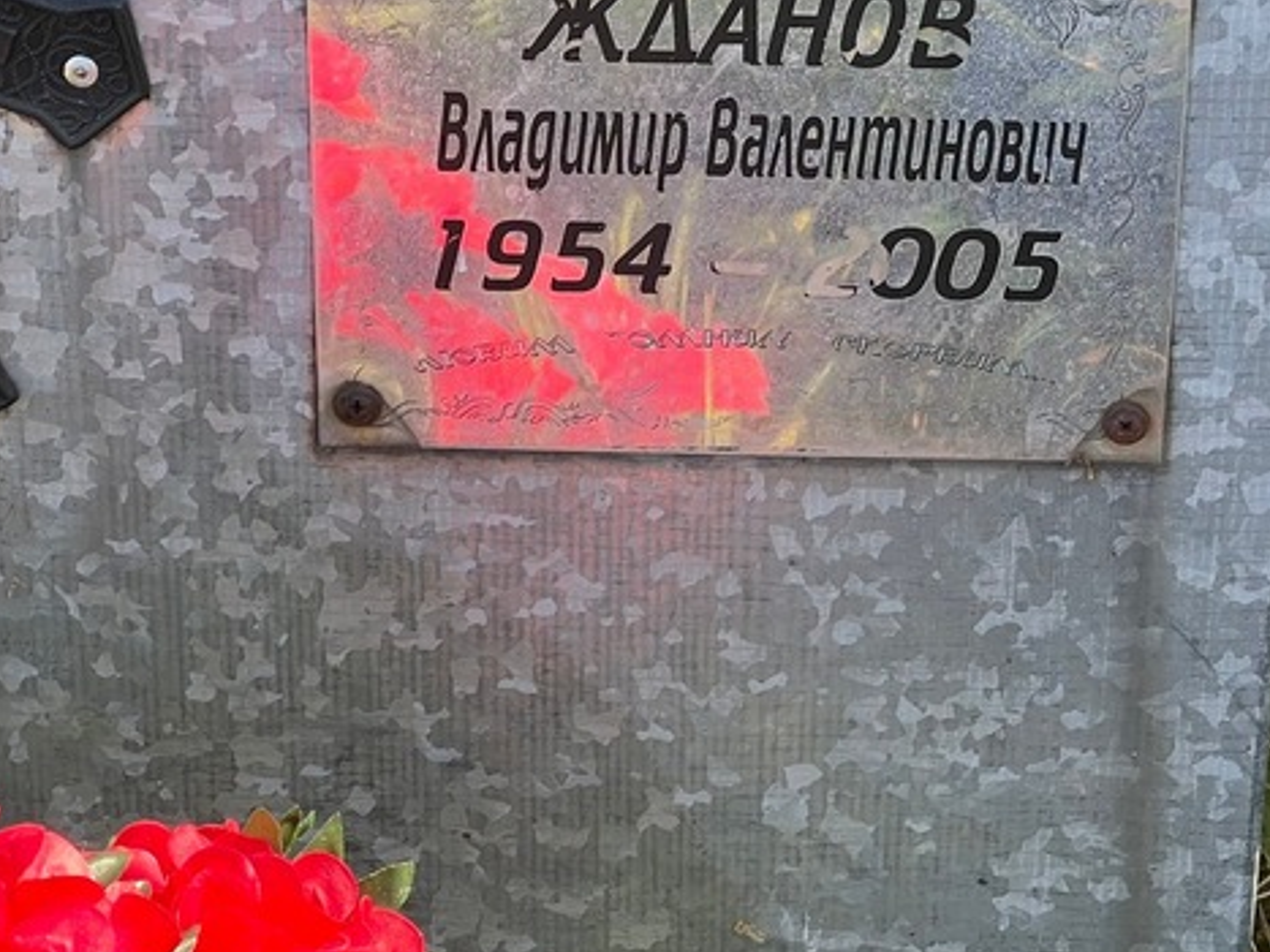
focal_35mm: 132
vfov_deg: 11.2
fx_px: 4842
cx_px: 794
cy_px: 495
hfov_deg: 14.9
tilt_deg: -45.9
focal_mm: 9
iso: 32
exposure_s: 1/99
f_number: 2.8
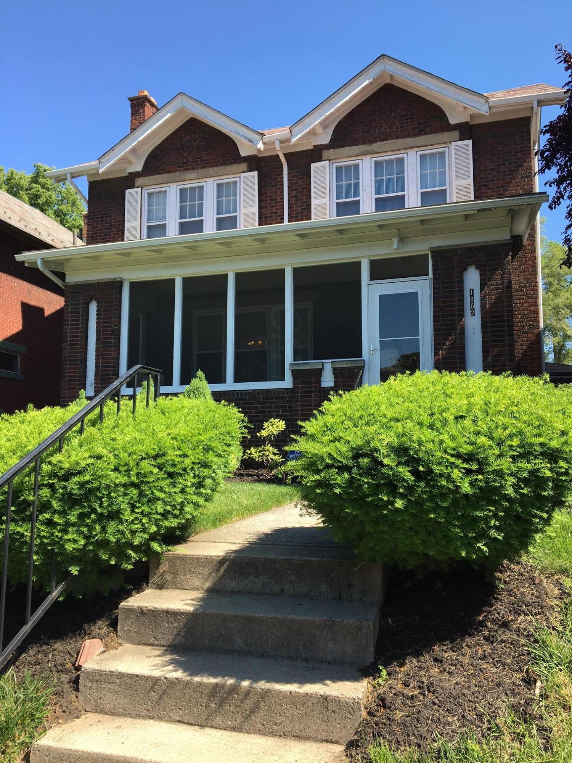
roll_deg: -2.0
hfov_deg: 48.2
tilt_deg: +6.0
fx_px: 639
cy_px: 382
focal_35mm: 29
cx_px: 286
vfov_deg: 61.7
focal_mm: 4.15
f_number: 2.2
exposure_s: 1/574
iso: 25
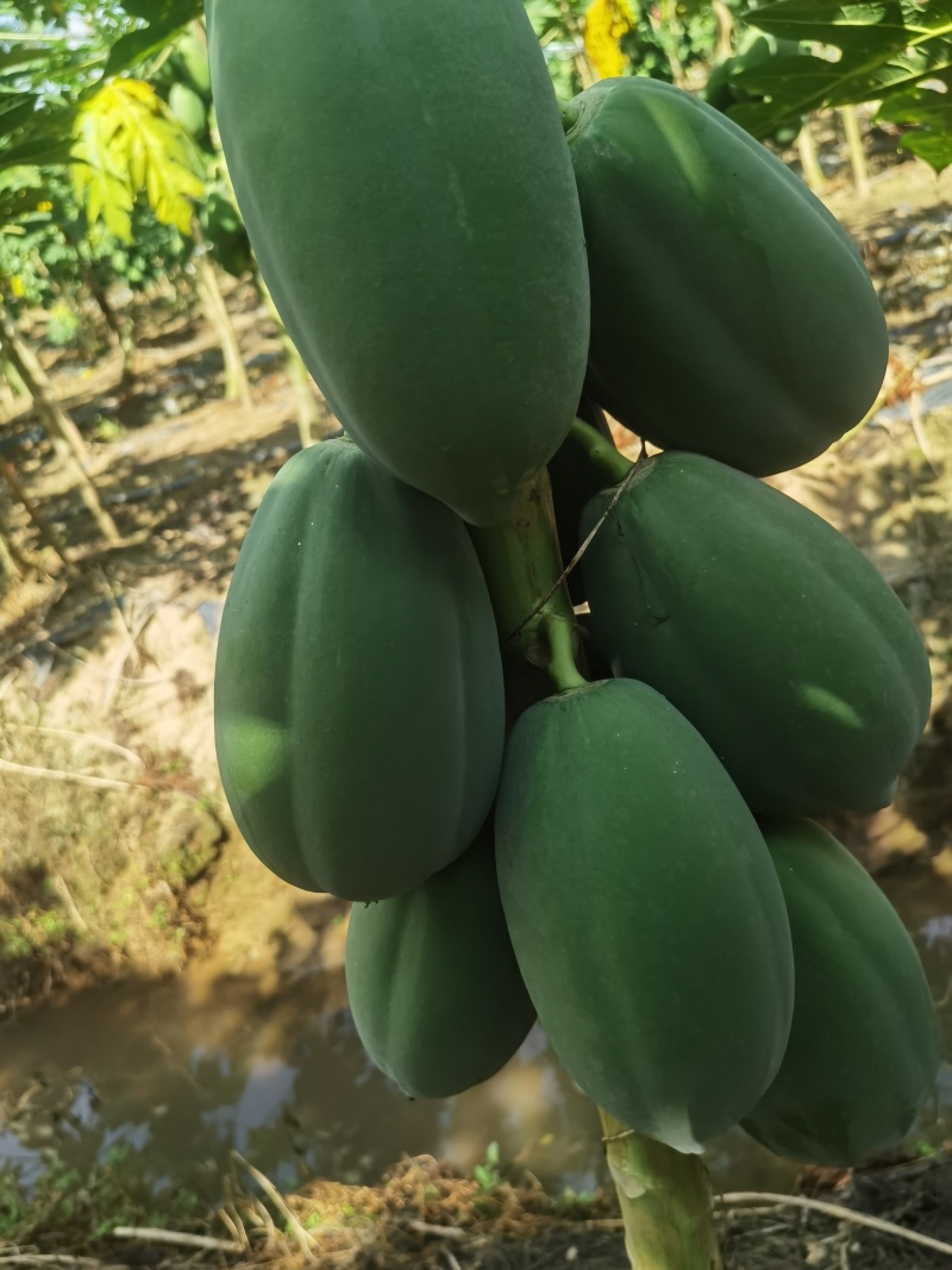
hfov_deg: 51.3
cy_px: 635
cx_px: 476
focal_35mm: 27
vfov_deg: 65.3
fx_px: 990
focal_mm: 6.71
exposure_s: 1/1292
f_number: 1.9
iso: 50
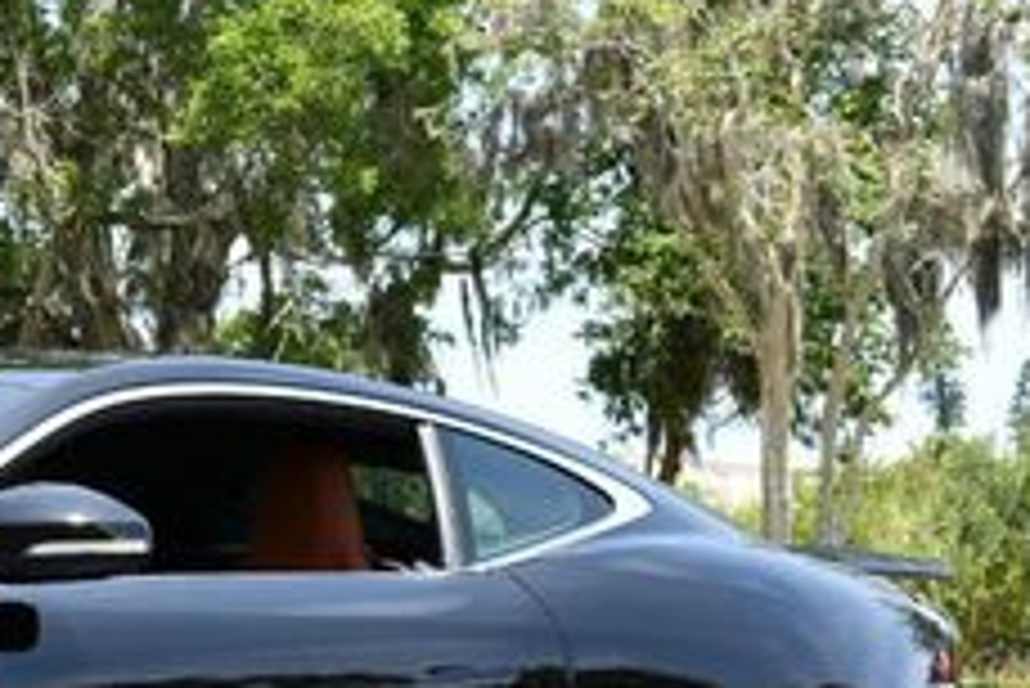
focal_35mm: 120
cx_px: -355
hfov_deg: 16.1
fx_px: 3435
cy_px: 531
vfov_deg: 11.4
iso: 200
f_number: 8
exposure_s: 1/250
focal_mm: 29
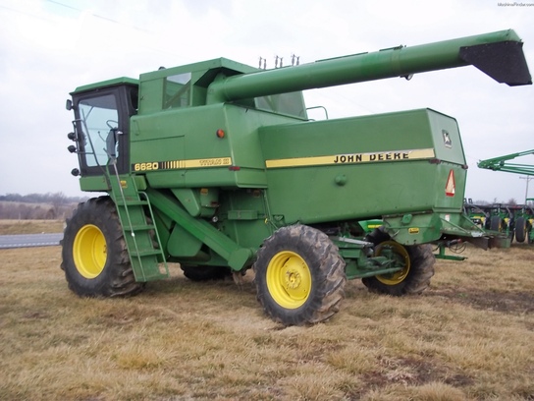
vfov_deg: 39.7
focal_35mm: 36
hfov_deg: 51.4
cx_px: 267
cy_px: 200
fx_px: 555
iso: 80
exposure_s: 1/250
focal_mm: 6.5
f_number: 3.1
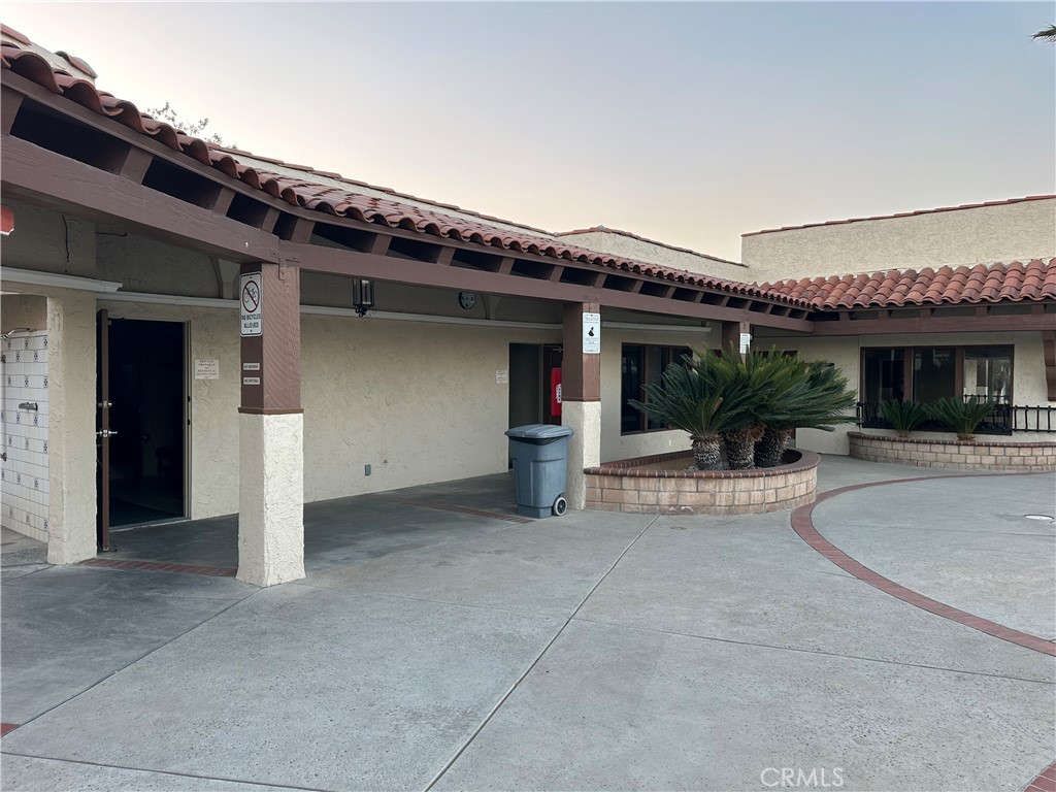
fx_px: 732
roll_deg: +0.2
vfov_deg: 56.8
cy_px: 396
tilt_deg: -1.3
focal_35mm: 24
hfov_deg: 71.6
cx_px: 528
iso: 80
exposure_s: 1/221
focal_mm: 6.86
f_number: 1.78
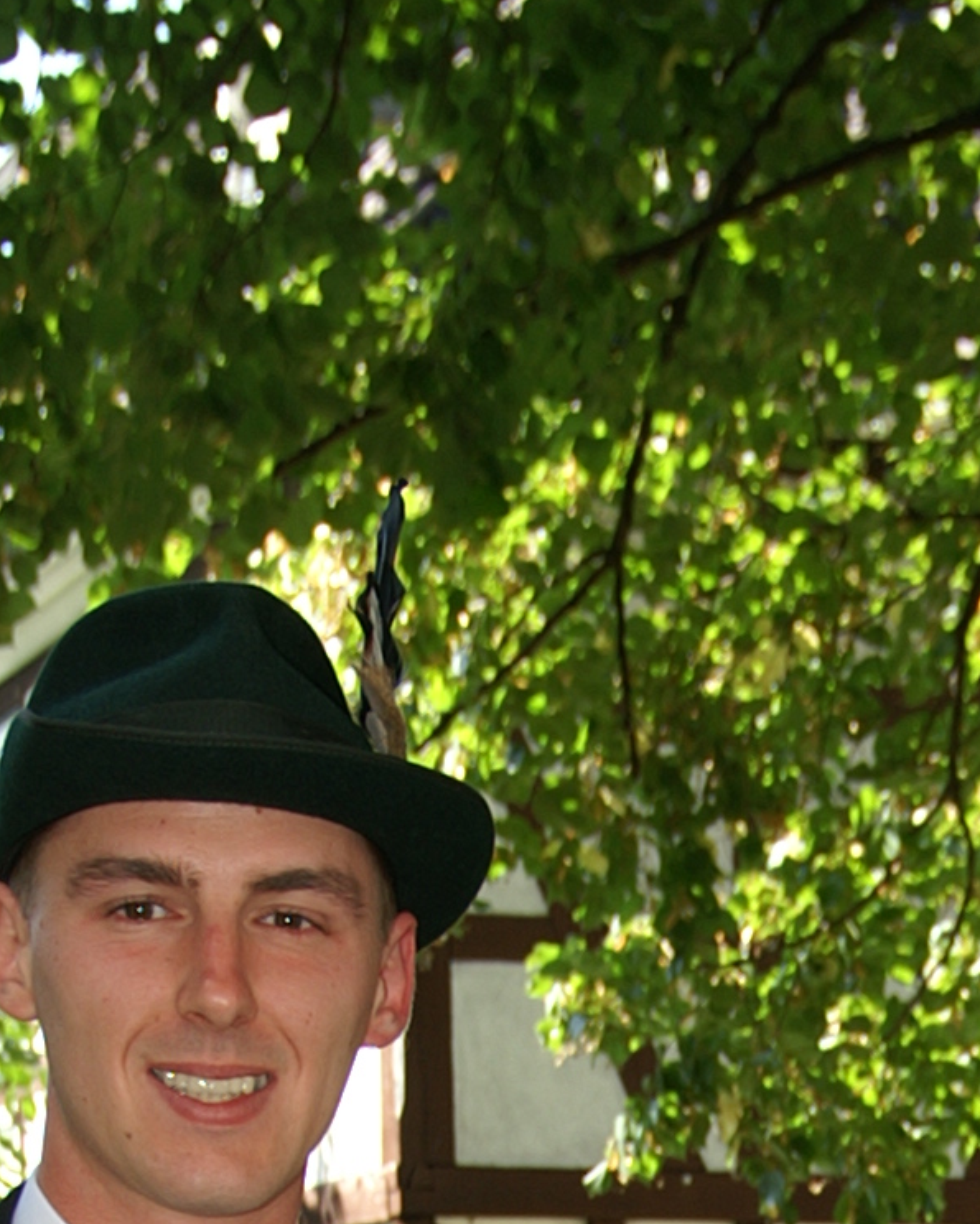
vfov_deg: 12.0
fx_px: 5362
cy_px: 2211
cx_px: 1011
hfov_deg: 10.3
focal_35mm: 148
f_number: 5.6
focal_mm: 26
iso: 100
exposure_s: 1/125
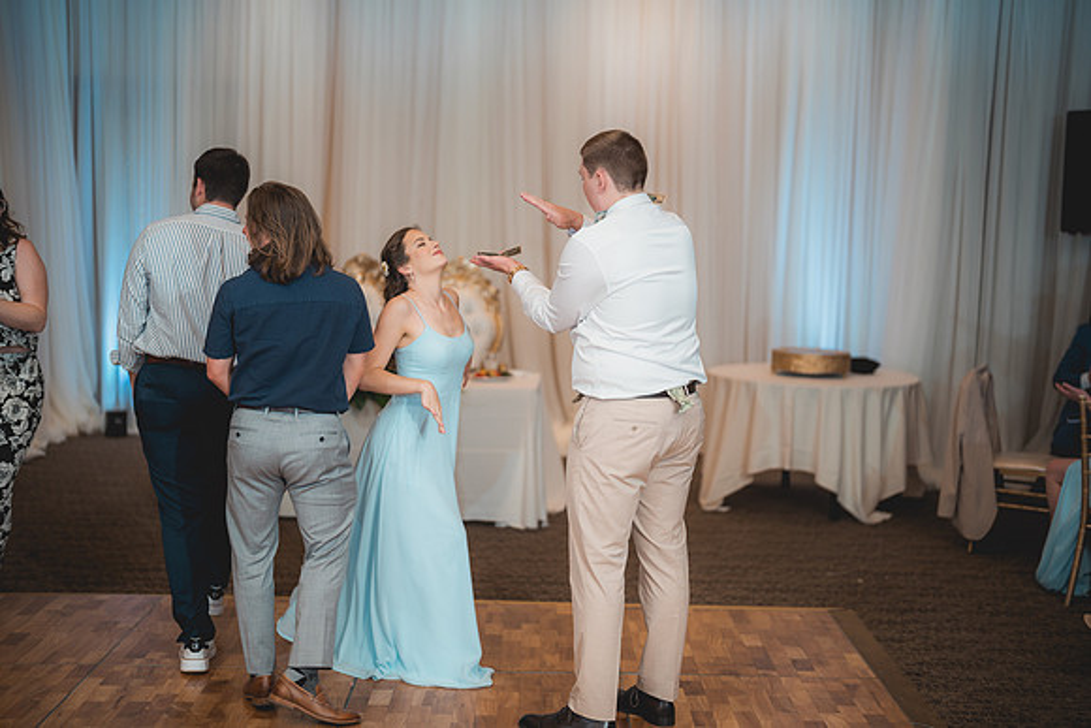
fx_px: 1516
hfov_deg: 39.6
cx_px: 546
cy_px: 364
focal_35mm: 50
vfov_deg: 27.0
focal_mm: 50
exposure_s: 1/250
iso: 80
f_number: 1.2
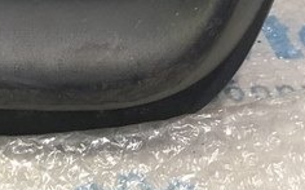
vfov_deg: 9.9
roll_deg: -1.8
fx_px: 1071
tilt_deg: -33.0
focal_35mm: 129
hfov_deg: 15.4
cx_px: -89
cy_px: -85
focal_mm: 4
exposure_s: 1/25
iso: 32
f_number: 1.8
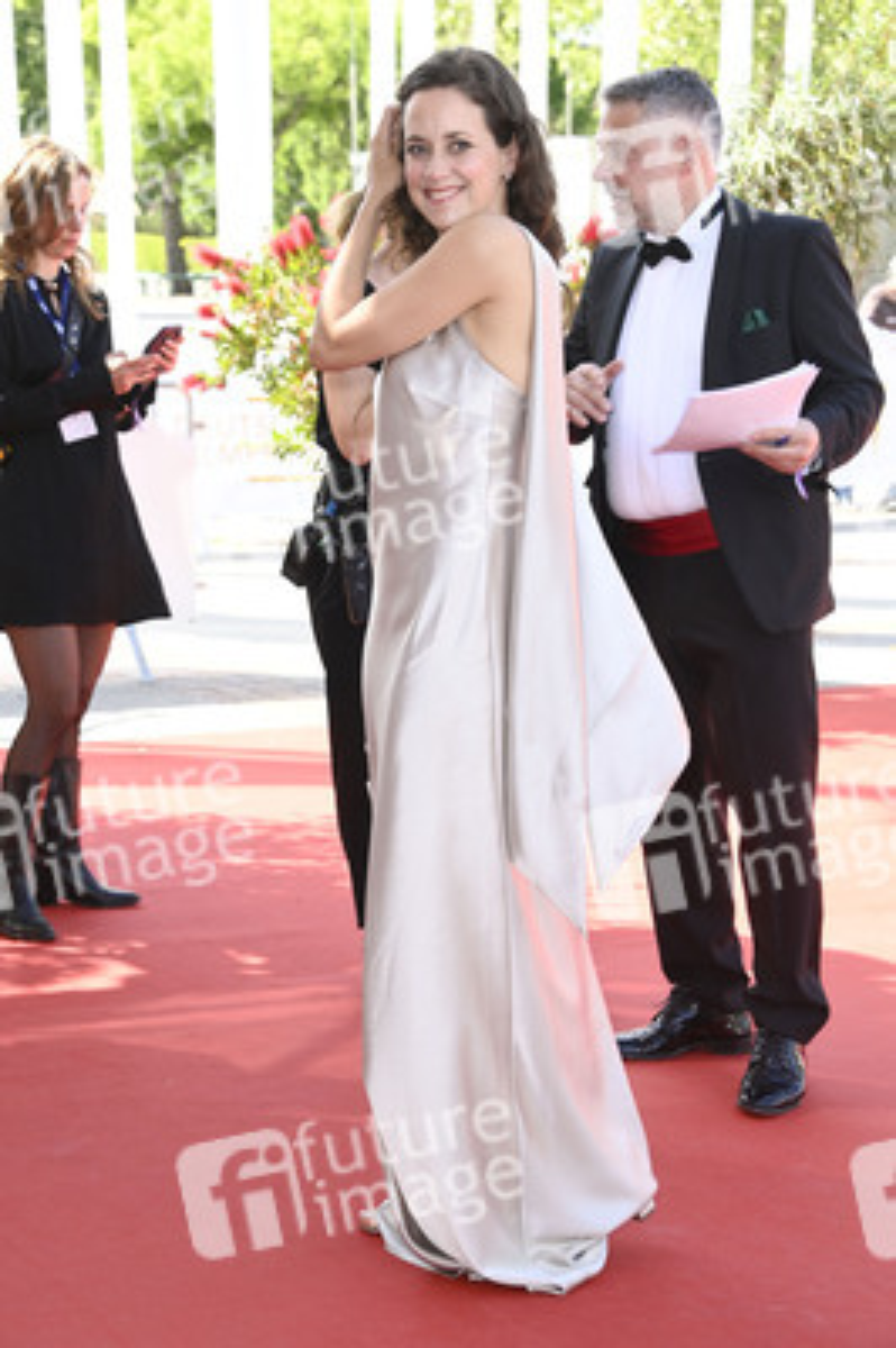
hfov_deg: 18.9
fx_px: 2692
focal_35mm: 72
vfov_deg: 28.1
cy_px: 674
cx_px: 448
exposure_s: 1/250
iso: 500
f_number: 6.3
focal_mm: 72
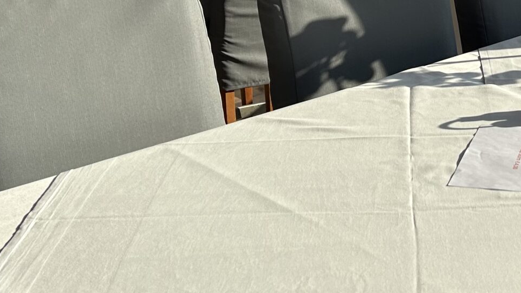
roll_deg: -1.3
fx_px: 1036
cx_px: 493
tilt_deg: -12.9
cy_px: -18
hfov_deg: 27.0
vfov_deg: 15.7
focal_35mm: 75
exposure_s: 1/3831
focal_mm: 5.7
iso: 50
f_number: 1.5
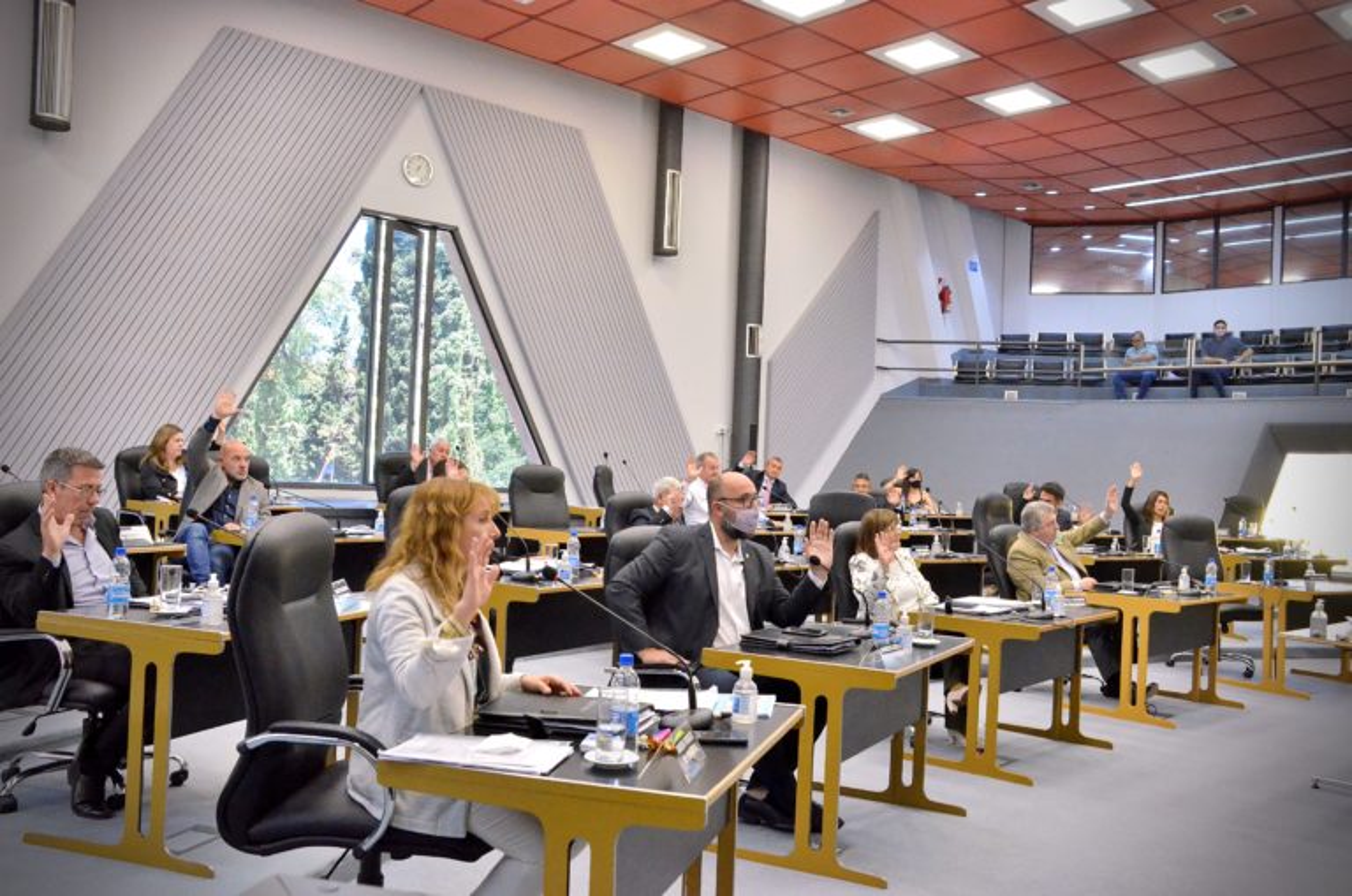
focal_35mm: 30
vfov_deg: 43.4
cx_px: 676
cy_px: 448
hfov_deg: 62.0
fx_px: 1125
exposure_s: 1/60
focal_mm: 20
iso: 3200
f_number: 5.6
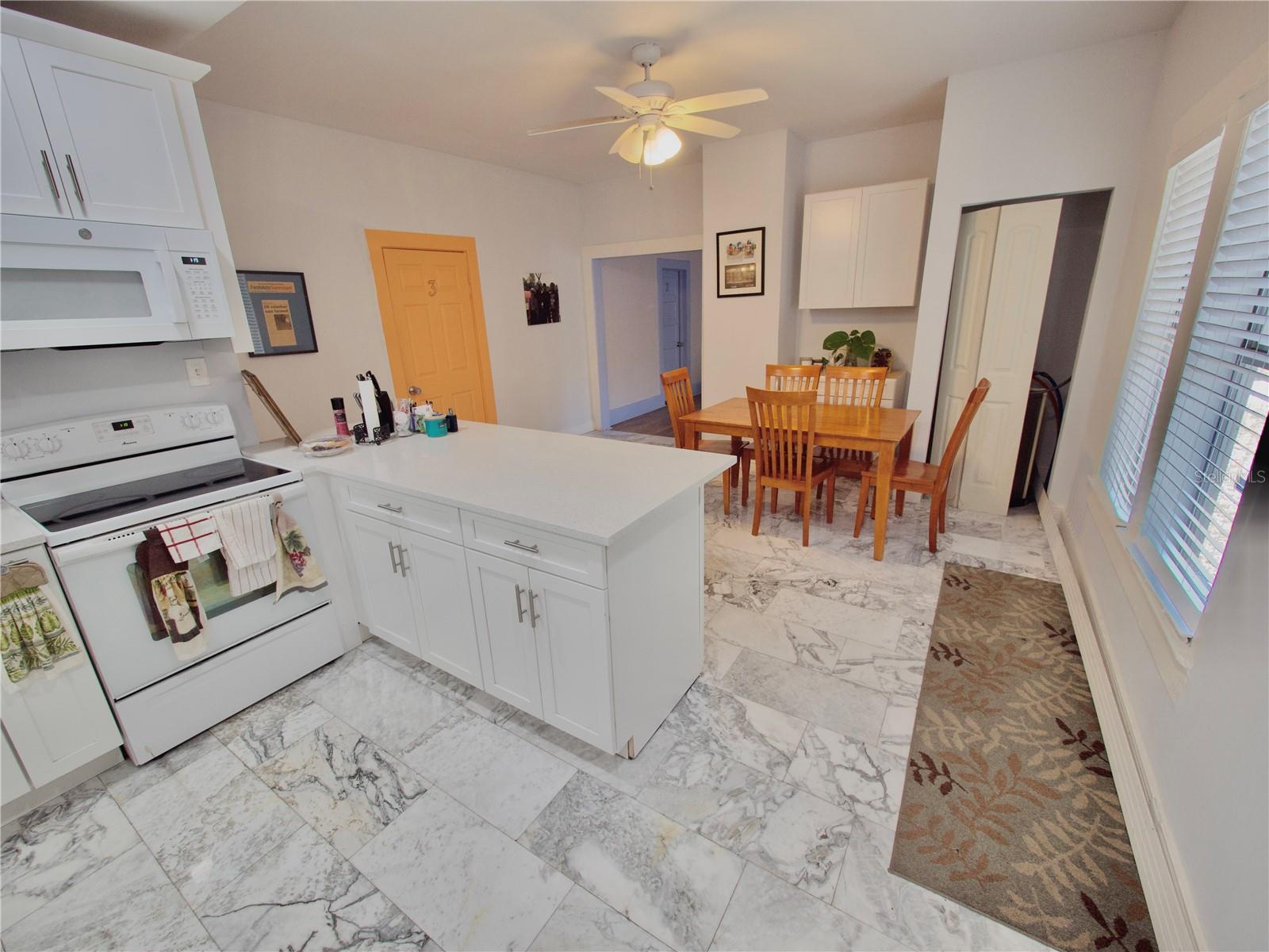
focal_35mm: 14
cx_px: 634
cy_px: 476
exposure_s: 1/60
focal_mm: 7
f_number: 4
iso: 400
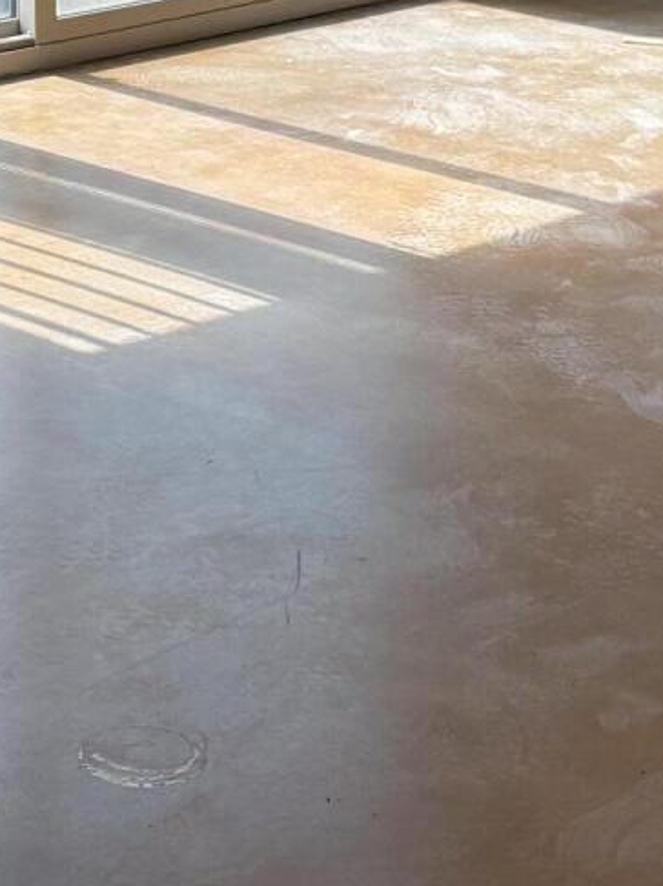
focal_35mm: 107
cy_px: -412
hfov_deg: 13.4
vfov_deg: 16.8
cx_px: -158
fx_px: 2735
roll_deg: +0.6
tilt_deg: -2.4
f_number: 1.6
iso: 50
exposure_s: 1/395
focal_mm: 5.96
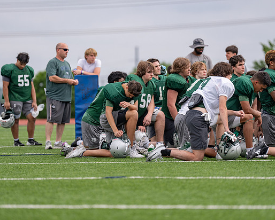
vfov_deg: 6.6
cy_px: 110
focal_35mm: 234
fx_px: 1906
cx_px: 135
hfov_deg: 8.3
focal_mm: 200
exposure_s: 1/2500
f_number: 2.8
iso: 160
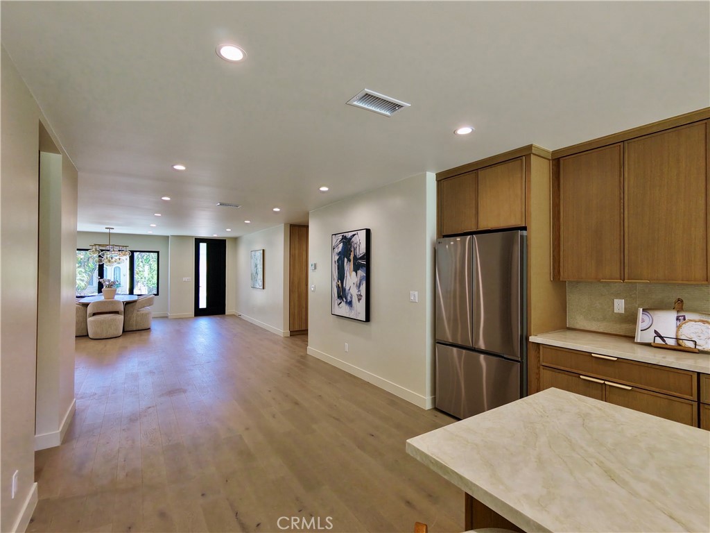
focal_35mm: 16
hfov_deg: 94.5
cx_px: 355
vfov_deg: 78.1
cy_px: 266
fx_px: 328
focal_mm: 3.05
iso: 310
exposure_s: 1/50
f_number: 2.2
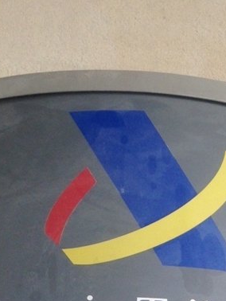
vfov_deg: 16.1
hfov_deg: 13.0
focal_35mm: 114
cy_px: 417
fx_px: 991
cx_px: 175
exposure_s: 1/151
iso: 50
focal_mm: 4.13
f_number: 2.4
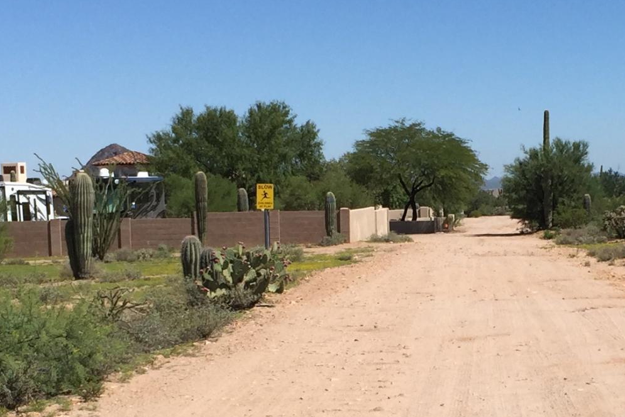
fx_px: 1580
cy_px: 348
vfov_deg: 14.9
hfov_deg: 22.1
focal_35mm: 91
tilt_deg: -6.5
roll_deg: -0.2
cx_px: 479
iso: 32
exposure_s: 1/3049
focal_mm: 4.15
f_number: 2.2
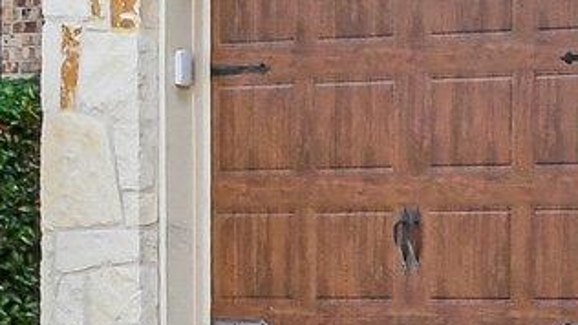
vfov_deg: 6.1
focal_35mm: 193
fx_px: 2965
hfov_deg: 9.1
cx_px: 1679
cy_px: -404
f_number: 9
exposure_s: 1/400
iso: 400
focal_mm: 19
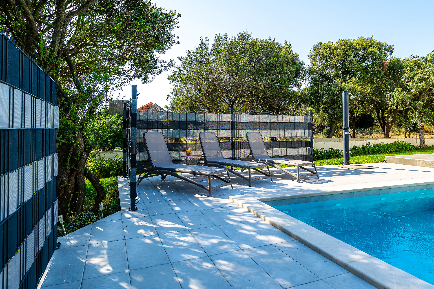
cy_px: 144
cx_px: 217
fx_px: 265
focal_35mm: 22
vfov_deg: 57.2
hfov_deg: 78.6
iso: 100
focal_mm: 22
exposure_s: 1/320
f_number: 7.1
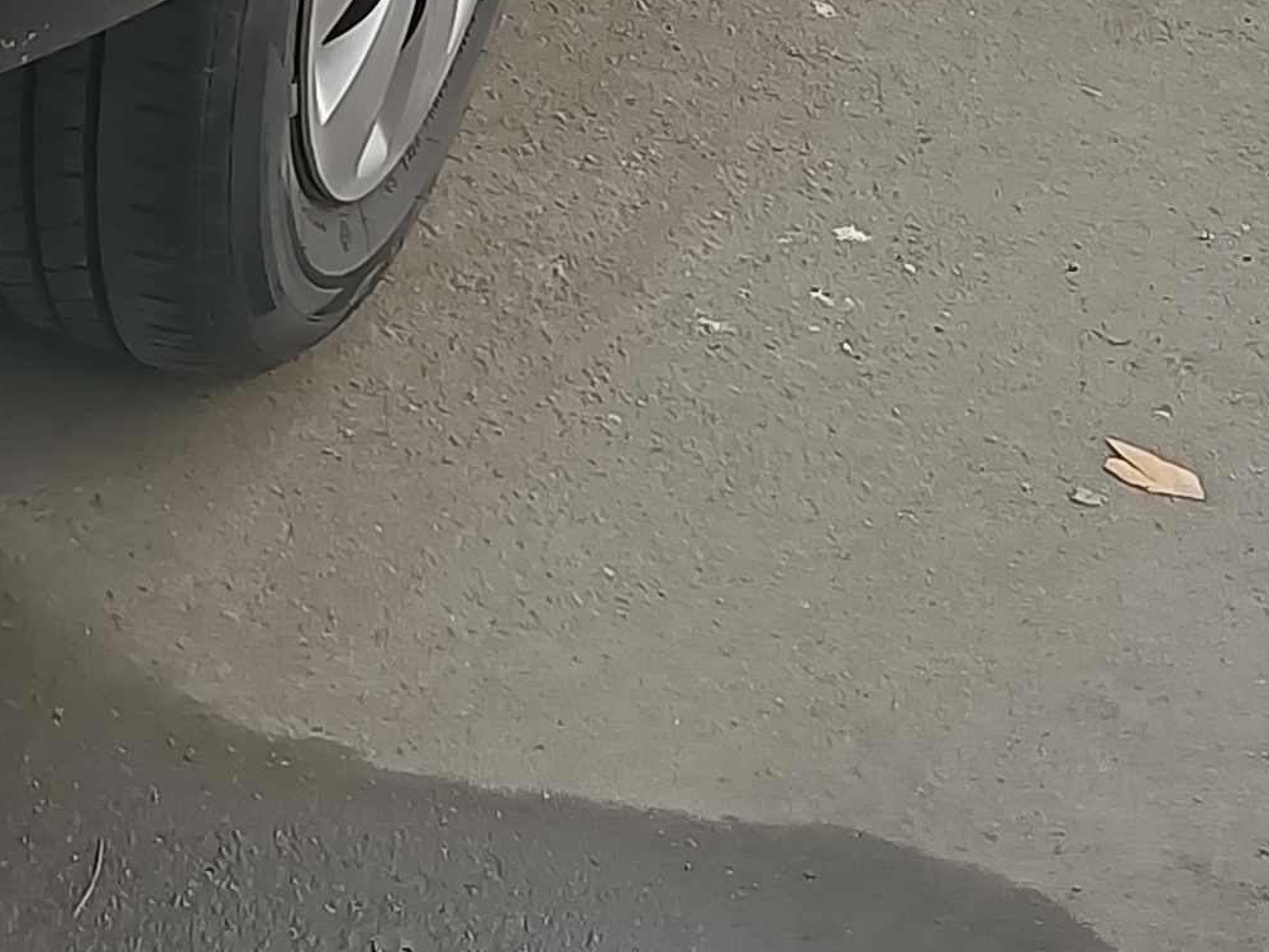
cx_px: -544
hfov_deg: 14.9
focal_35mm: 124
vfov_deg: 10.6
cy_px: -1182
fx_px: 4547
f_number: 1.9
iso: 339
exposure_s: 1/900
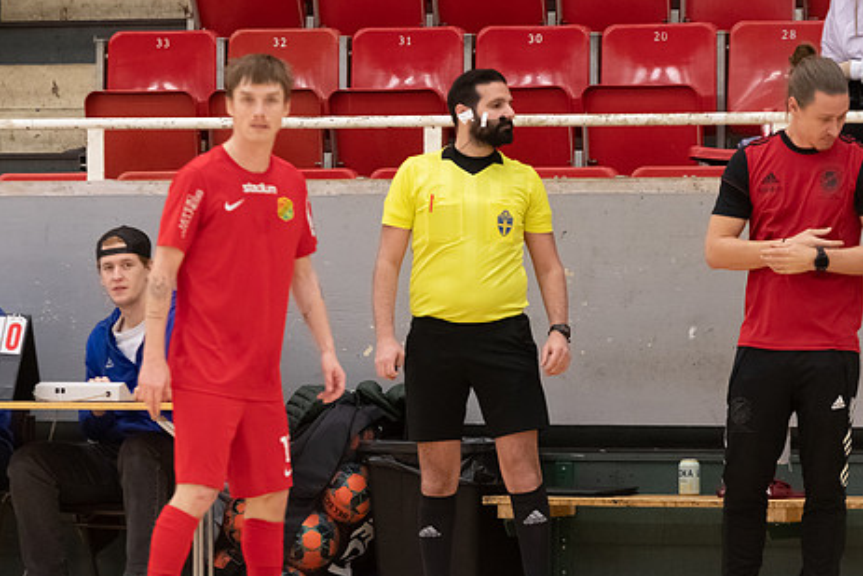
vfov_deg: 4.1
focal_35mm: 334
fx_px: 8009
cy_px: 338
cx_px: 524
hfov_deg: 6.2
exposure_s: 1/800
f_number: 2.8
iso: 2000
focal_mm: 175
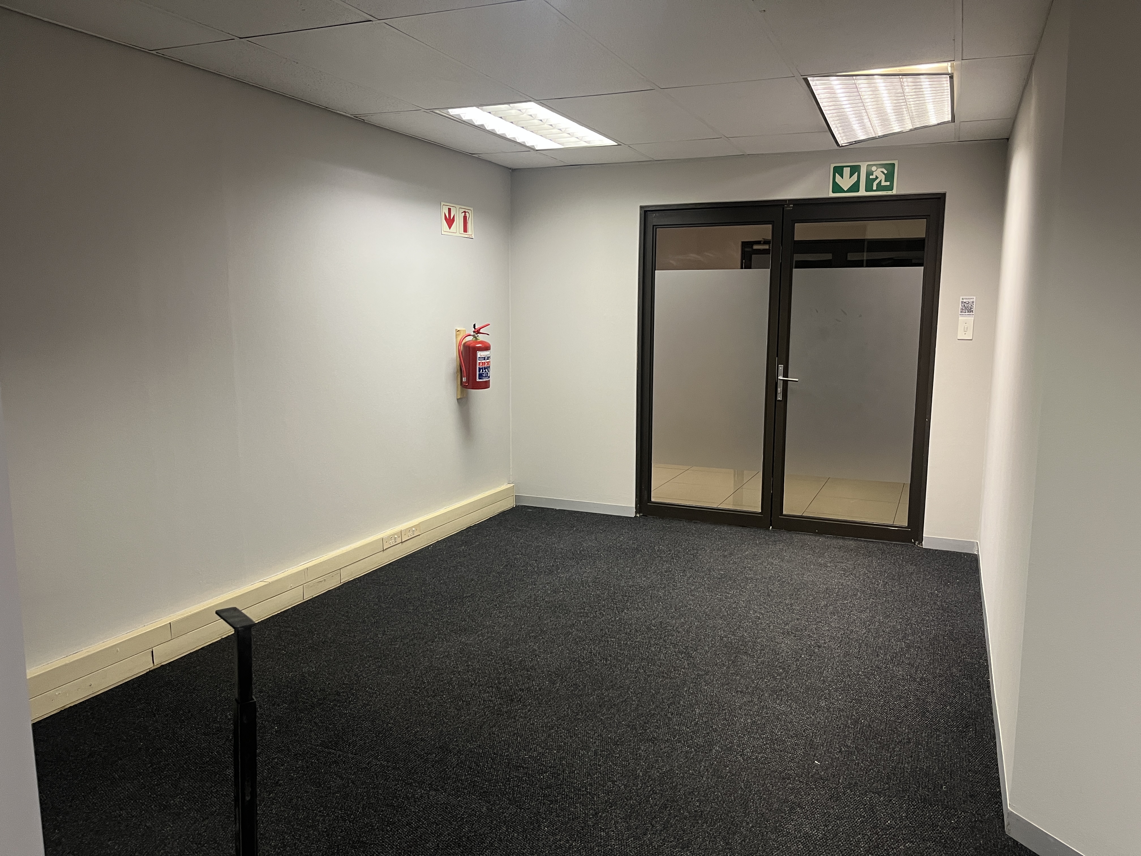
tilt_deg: -8.4
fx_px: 857
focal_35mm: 26
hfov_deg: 67.3
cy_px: 428
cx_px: 570
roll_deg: -1.5
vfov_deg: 53.1
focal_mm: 5.1
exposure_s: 1/50
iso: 160
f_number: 1.6
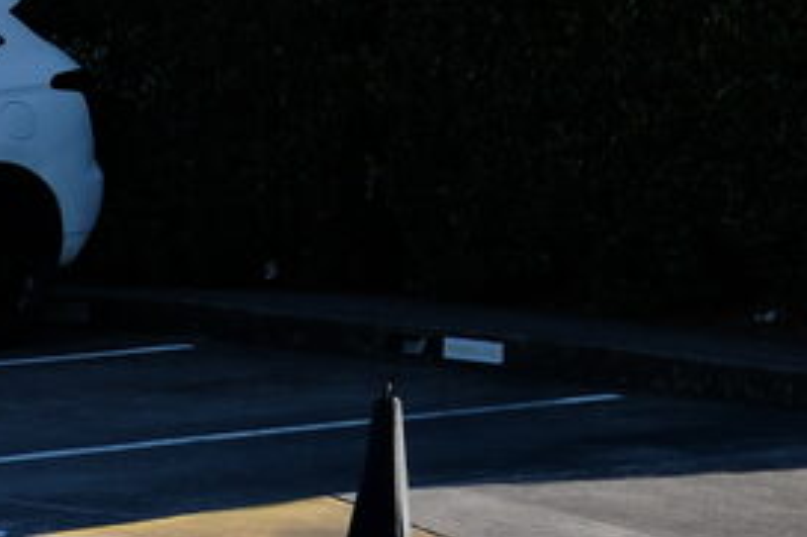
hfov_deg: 7.4
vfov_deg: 4.9
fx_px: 6116
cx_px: 1279
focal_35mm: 273
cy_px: -639
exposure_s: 1/550
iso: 250
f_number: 5.6
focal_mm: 35
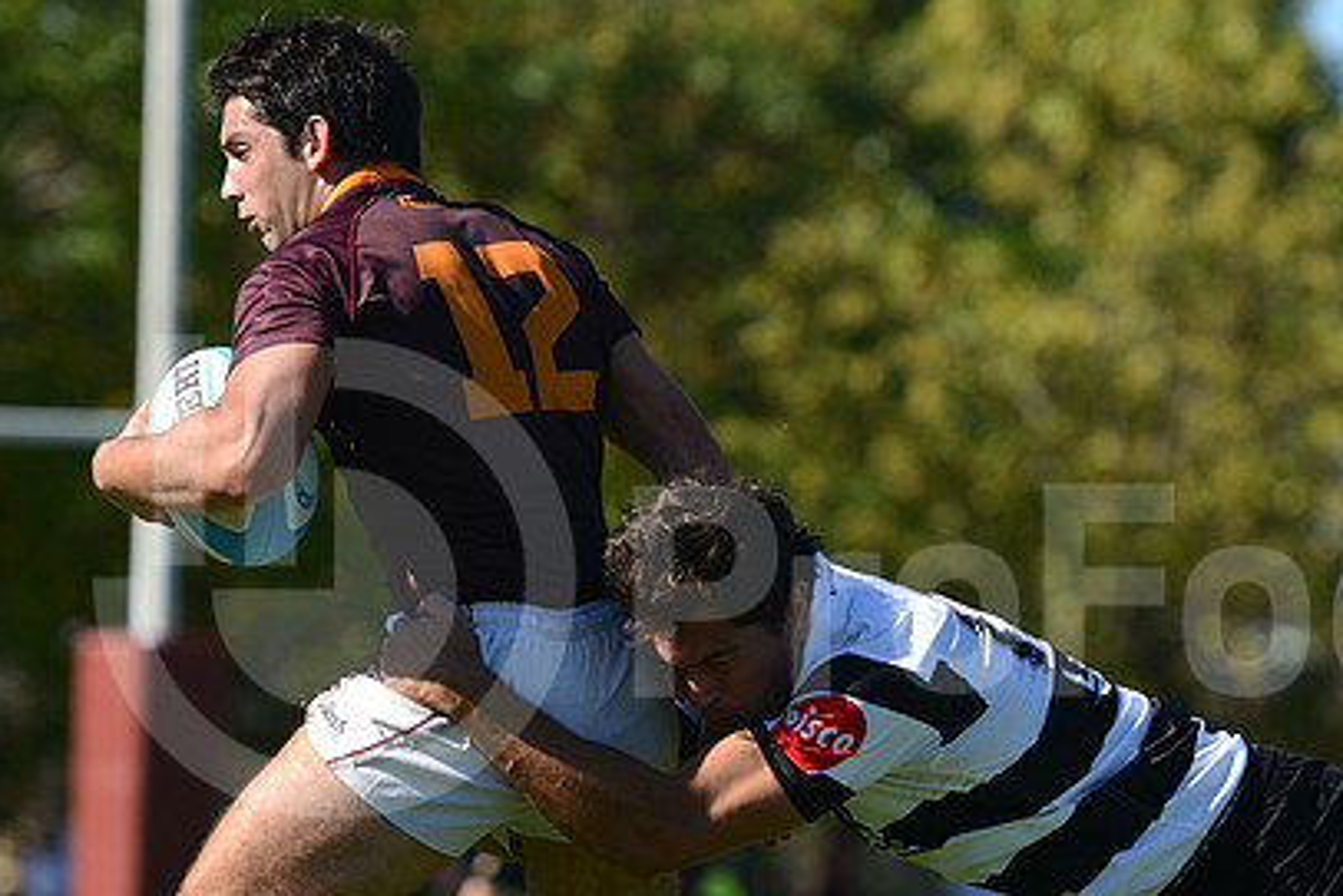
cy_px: 584
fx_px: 11717
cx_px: 900
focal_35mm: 314
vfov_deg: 4.4
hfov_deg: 6.6
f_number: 4
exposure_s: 1/1600
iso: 320
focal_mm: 220
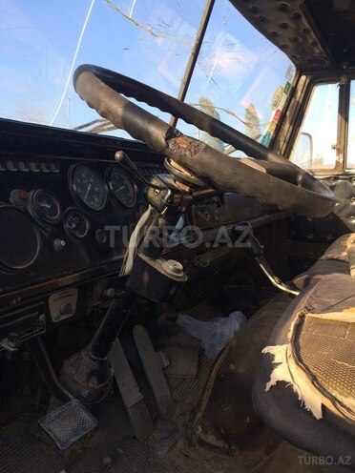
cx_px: 178
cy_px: 236
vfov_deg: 61.7
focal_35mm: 29
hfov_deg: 48.2
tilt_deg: -7.6
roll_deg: +0.4
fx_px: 397
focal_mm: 4.15
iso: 32
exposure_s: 1/507
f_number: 2.2
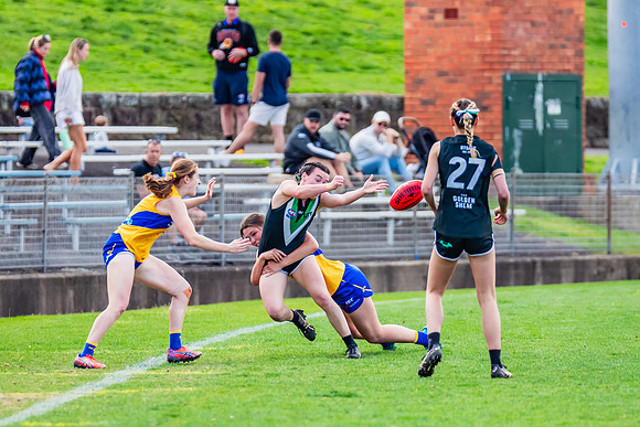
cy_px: 273
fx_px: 8668
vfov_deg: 2.8
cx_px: 360
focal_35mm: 487
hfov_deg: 4.2
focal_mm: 290
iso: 800
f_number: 4.5
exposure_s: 1/1600
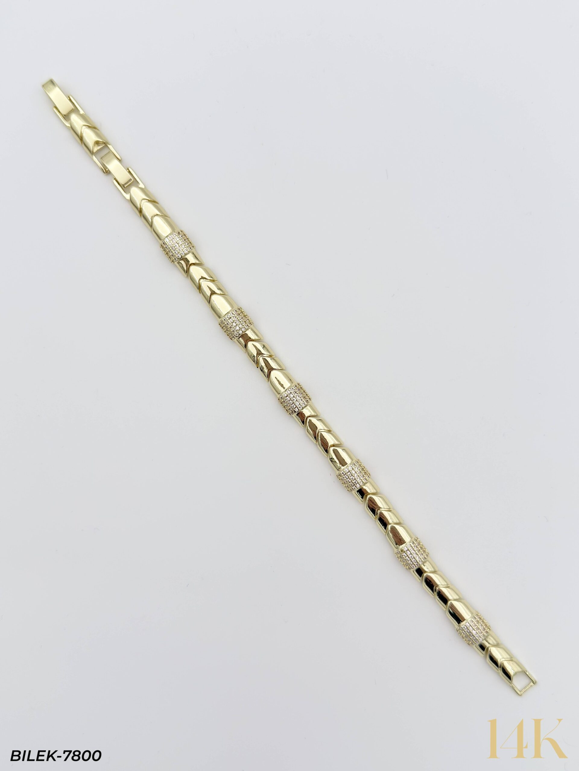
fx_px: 781
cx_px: 290
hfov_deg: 40.7
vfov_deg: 52.6
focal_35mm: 35
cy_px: 386
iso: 64
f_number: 1.78
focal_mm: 6.76
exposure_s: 1/1623
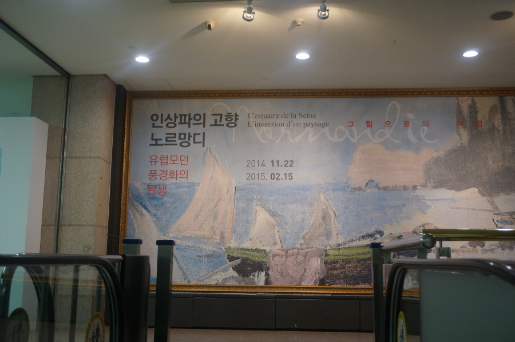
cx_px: 258
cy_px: 171
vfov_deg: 32.9
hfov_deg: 48.0
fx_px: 579
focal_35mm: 40
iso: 1000
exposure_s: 1/60
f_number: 4.5
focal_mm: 27
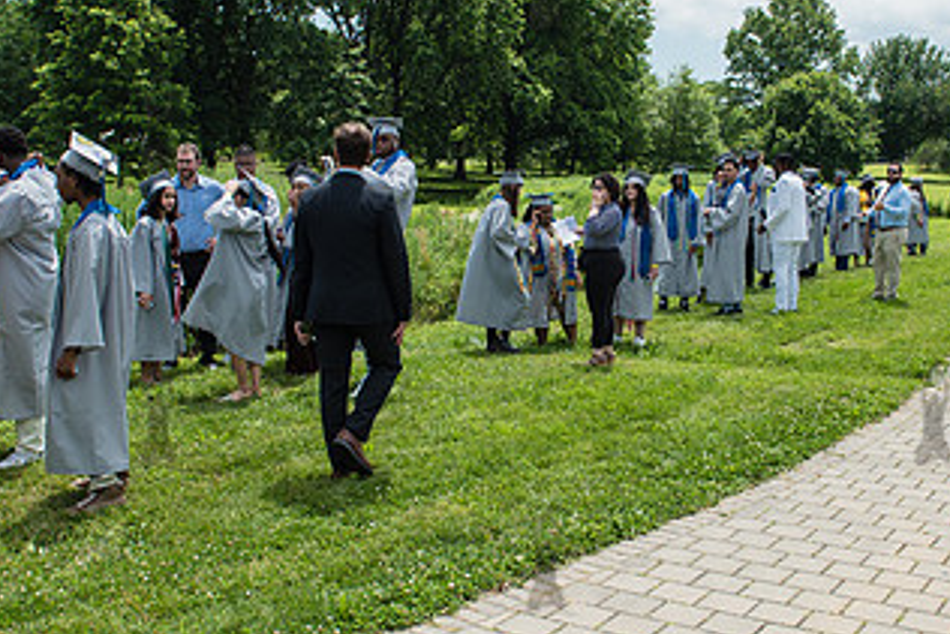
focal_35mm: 44
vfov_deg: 30.5
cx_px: 544
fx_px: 1162
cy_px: 266
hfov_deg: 44.4
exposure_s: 1/1000
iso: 200
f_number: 5.6
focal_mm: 24
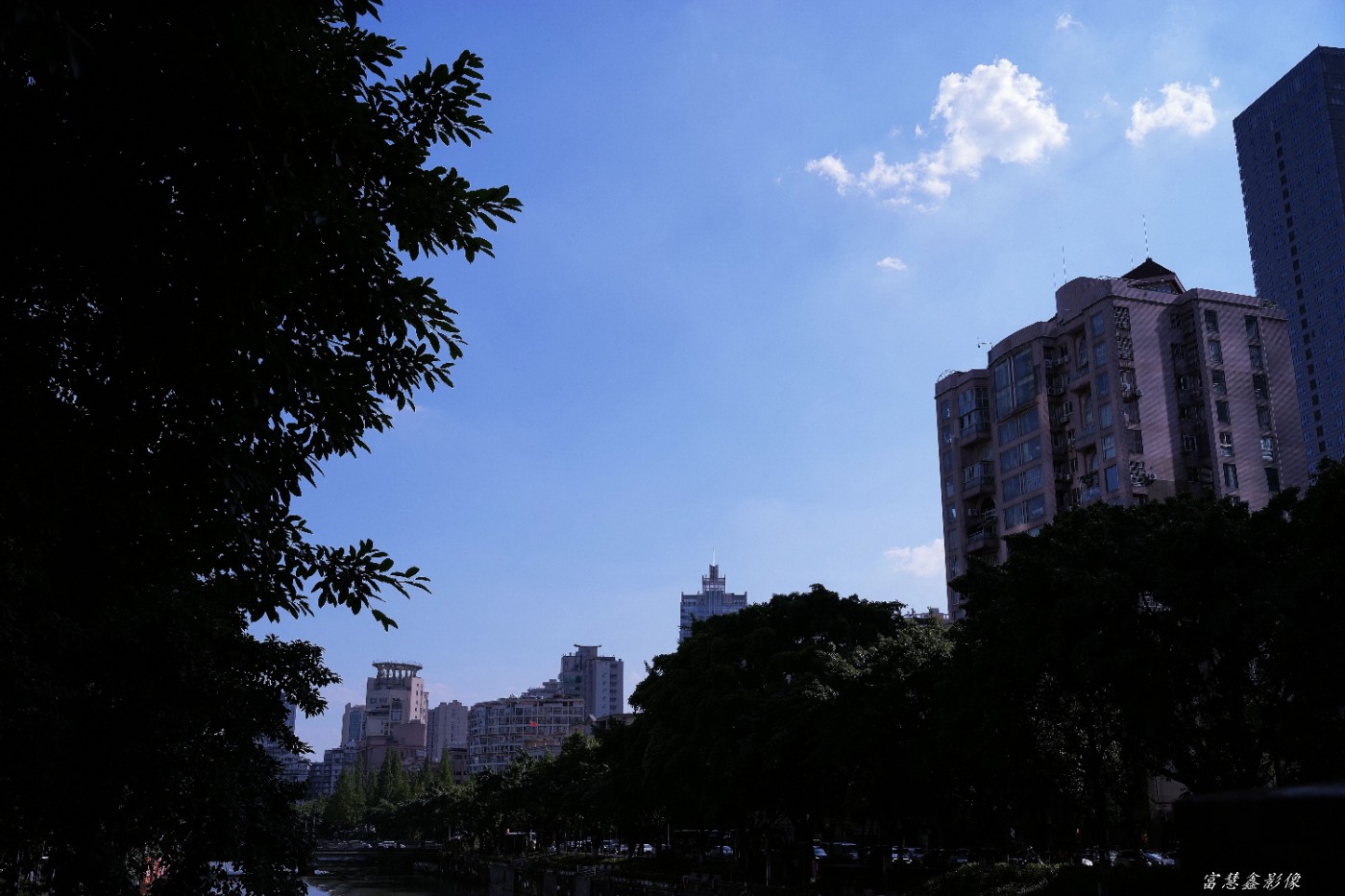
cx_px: 672
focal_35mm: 36
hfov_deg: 53.1
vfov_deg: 36.9
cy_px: 448
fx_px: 1345
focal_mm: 36
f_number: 4.5
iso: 100
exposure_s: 1/1250
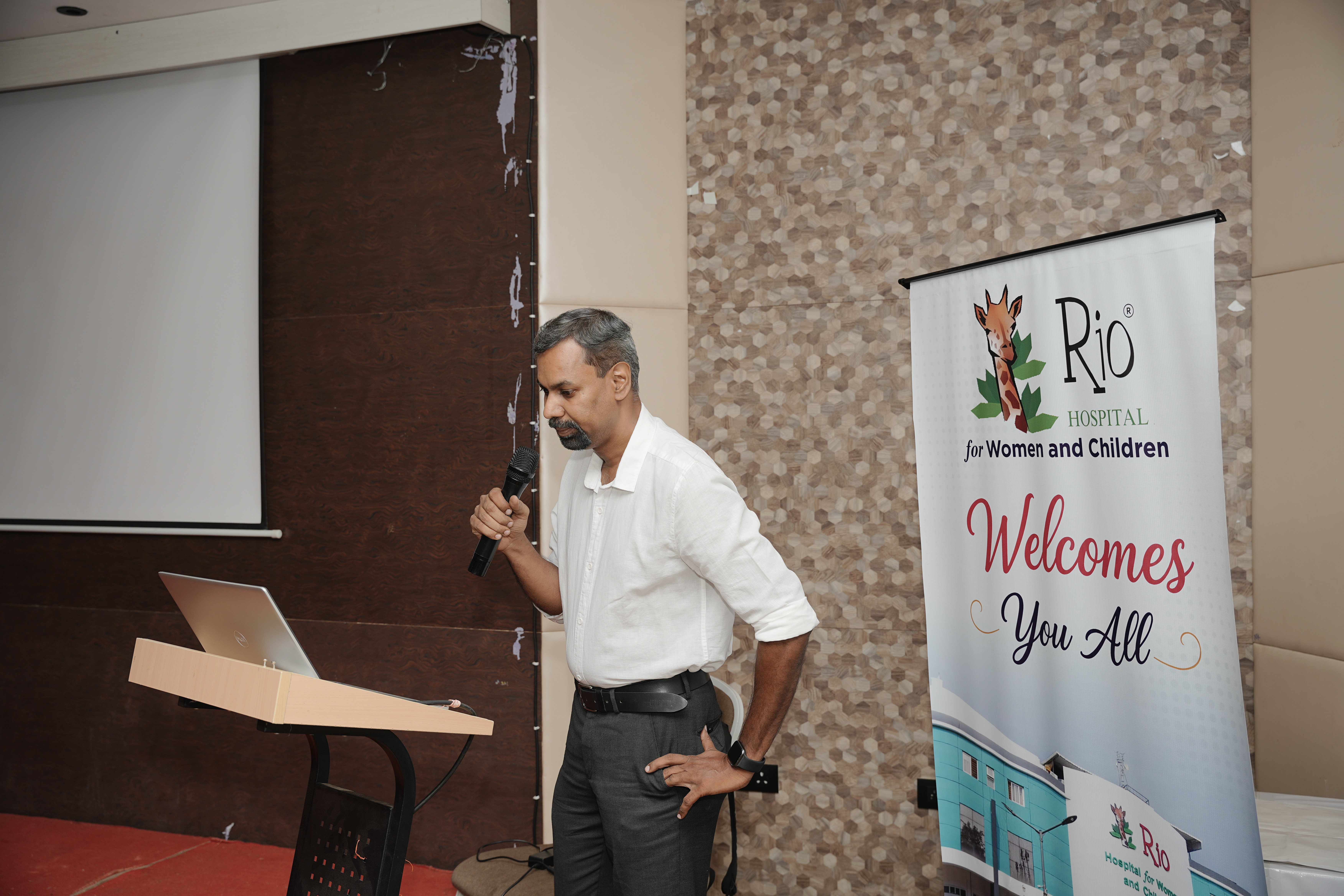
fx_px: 1370
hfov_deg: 52.3
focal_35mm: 37
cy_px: 448
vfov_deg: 36.2
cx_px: 672
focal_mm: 36.7
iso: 100
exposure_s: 1/160
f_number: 4
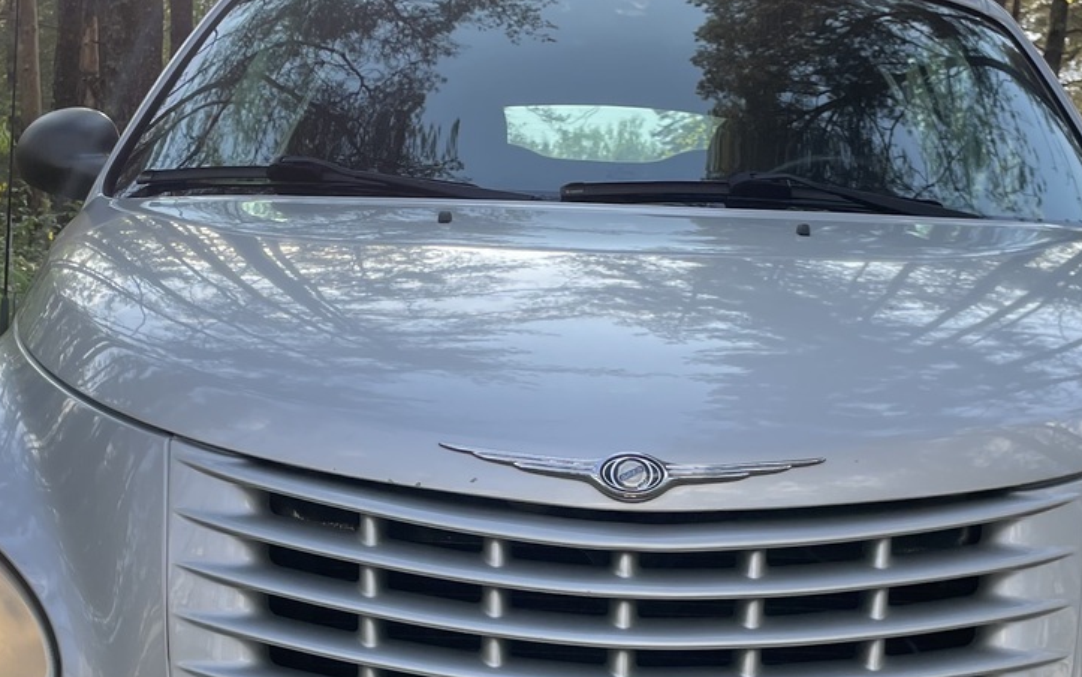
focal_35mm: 61
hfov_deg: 33.5
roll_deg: -1.2
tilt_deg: -8.8
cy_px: 563
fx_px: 1799
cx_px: 522
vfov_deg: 21.0
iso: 32
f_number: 1.6
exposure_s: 1/600
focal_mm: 4.2
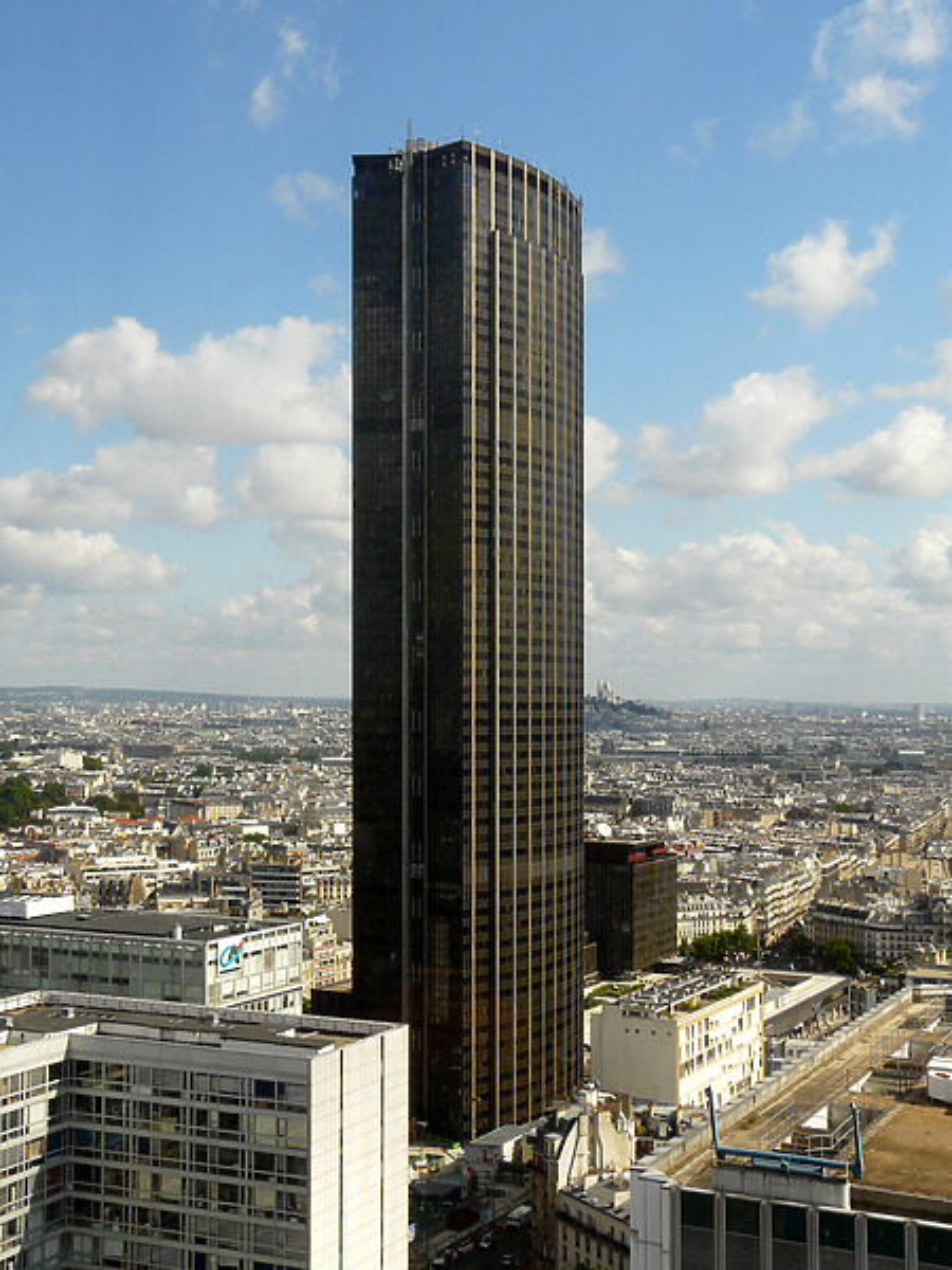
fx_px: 1797
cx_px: 476
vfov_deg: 38.9
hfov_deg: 29.7
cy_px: 635
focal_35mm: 49
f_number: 5.6
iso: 100
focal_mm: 8.1
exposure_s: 1/250
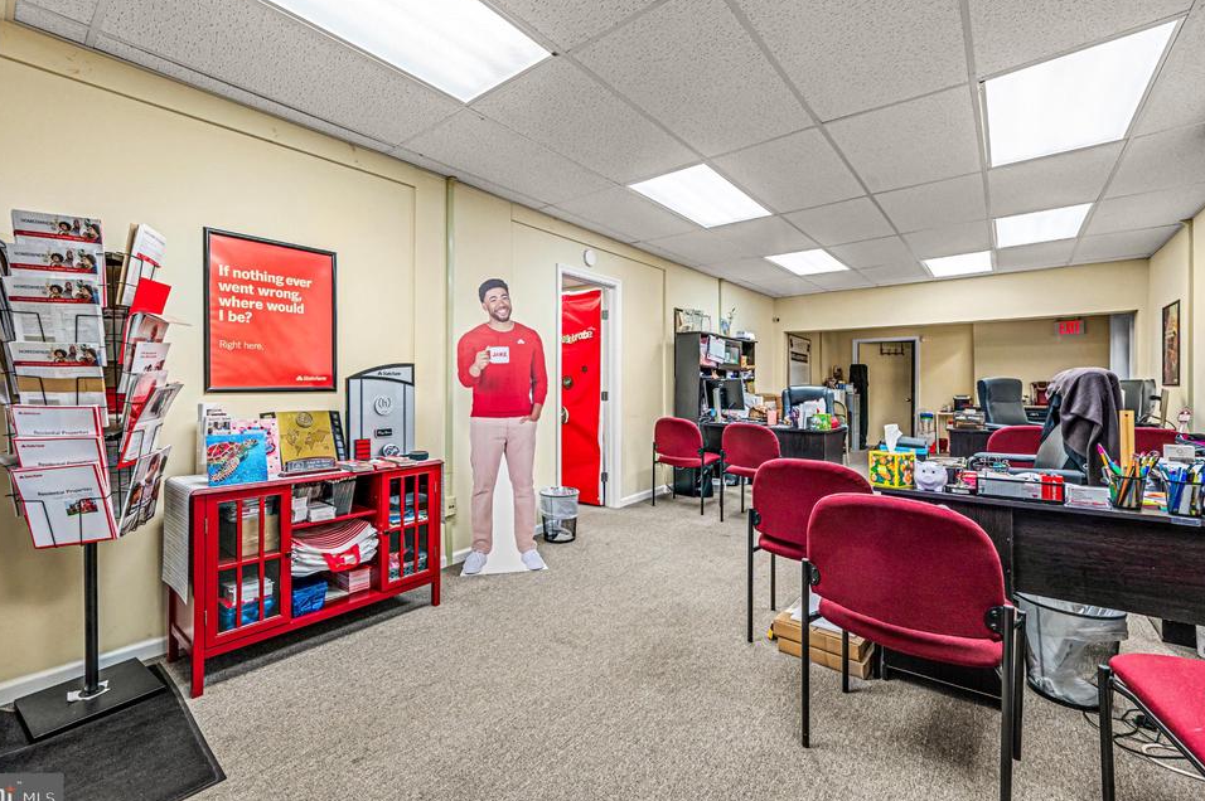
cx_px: 570
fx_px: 502
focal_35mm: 15
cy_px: 390
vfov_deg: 77.2
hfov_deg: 100.3
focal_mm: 14
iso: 400
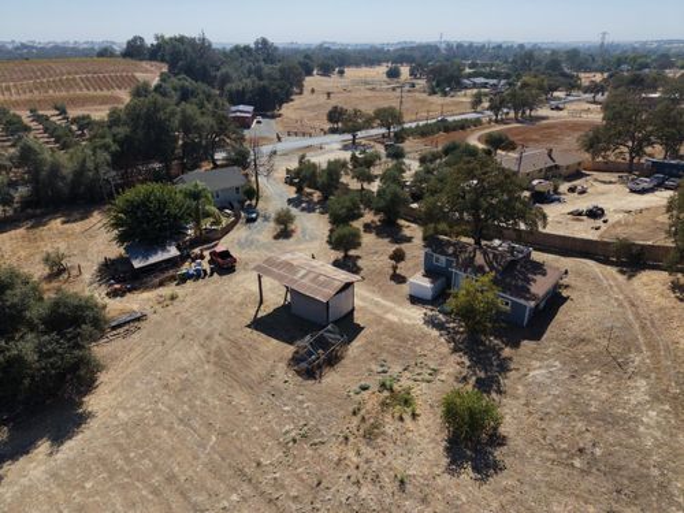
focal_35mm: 24
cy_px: 256
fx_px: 474
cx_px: 342
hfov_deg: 71.6
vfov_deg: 56.8
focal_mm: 8.67
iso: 250
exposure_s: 1/240
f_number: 1.8
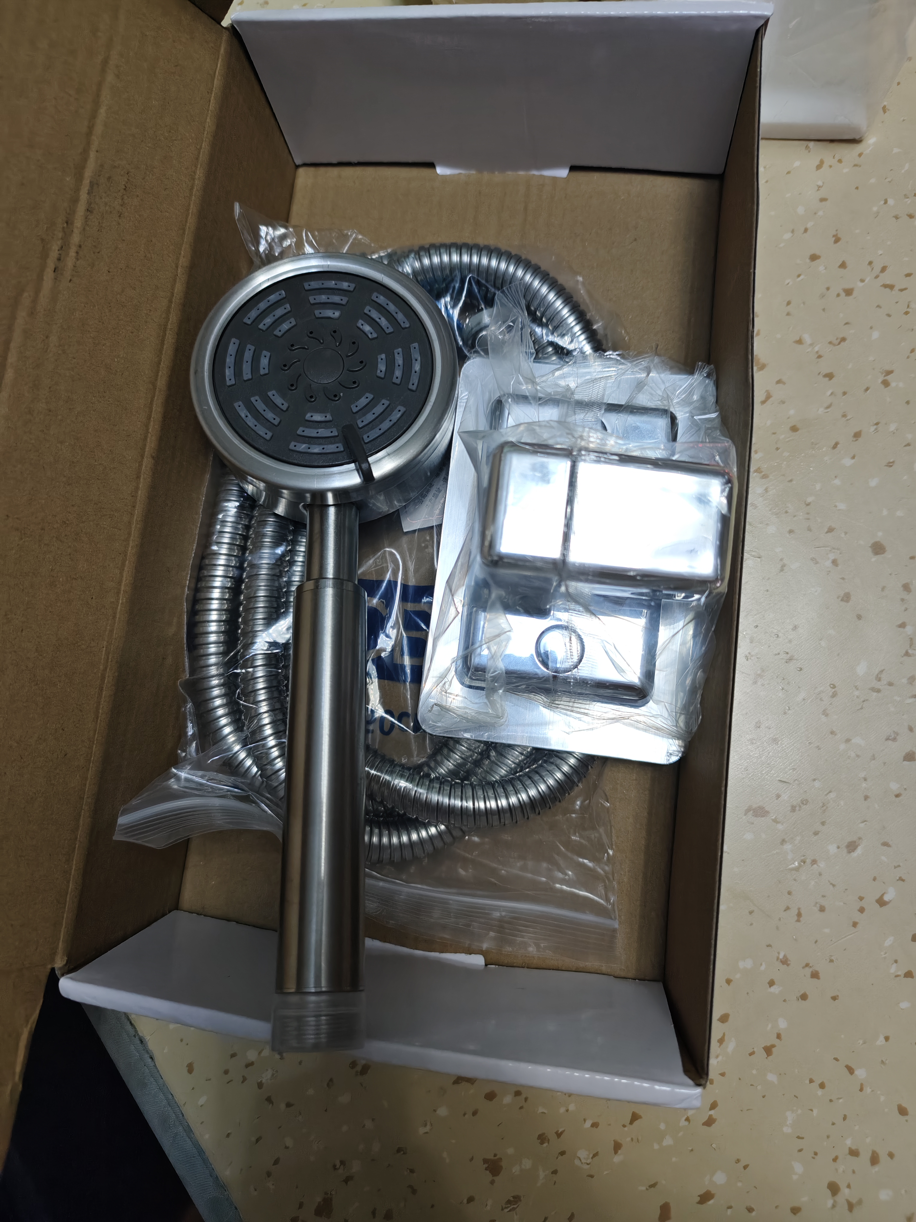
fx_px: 811
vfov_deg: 73.9
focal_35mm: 23
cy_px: 611
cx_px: 458
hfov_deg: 58.9
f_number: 1.68
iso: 161
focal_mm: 6.45
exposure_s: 1/50
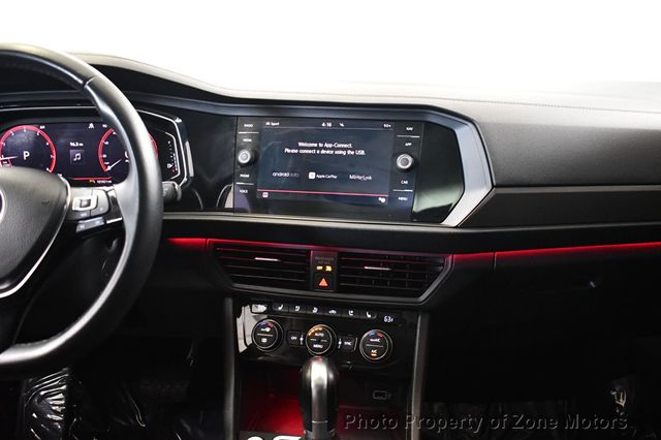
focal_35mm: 33
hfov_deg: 57.2
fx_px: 606
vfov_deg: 39.9
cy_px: 220
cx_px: 330
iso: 5600
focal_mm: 22
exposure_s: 1/60
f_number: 3.8
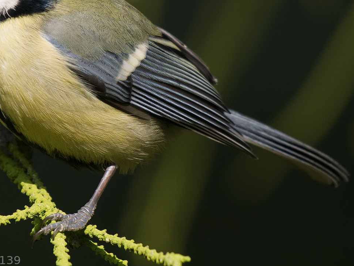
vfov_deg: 1.1
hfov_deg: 1.5
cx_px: 122
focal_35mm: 1329
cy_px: 68
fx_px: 13603
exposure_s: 1/640
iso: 800
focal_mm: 400
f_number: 6.3
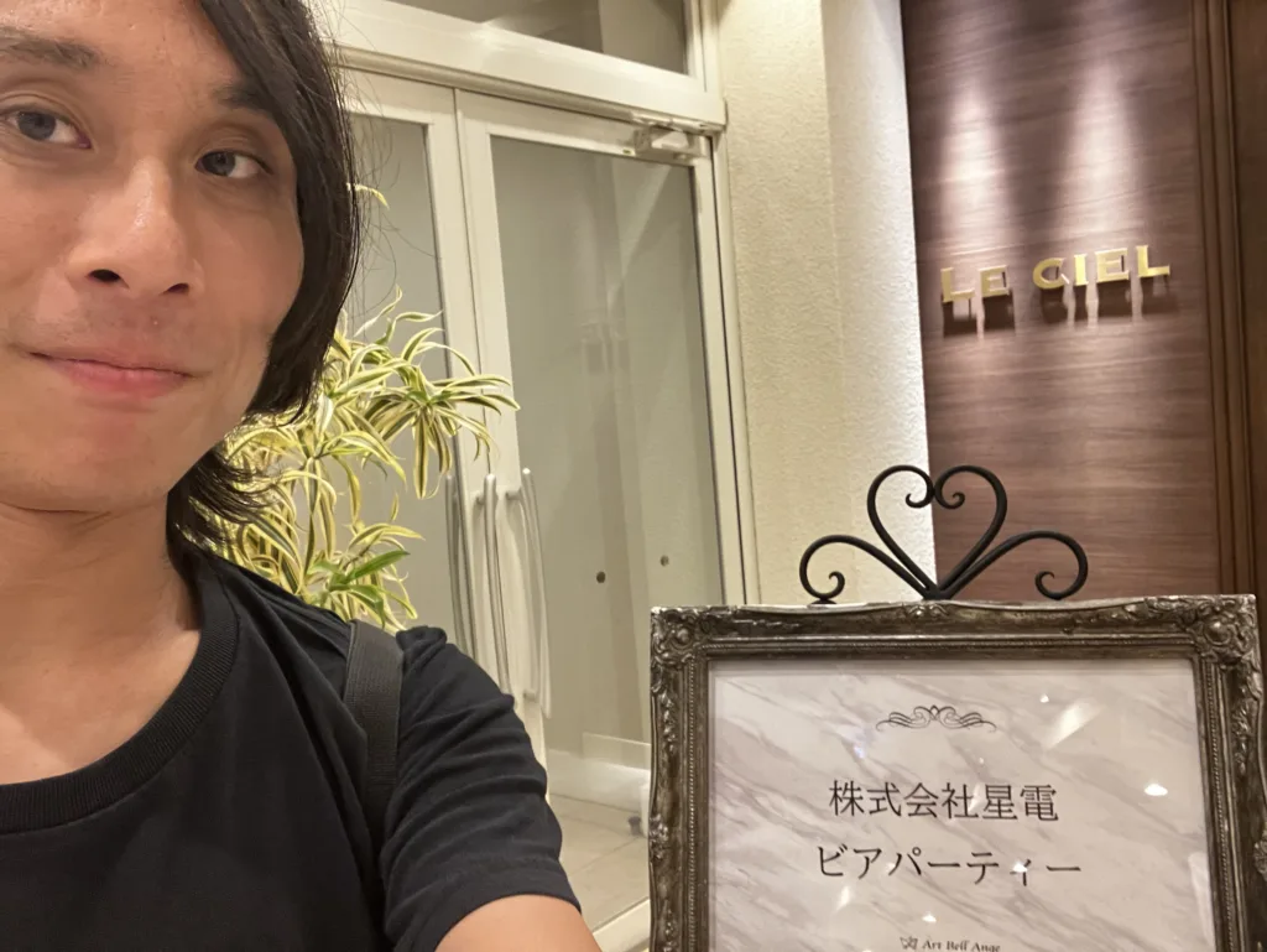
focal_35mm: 32
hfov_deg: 56.8
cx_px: 634
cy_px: 476
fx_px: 1172
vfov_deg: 44.2
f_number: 2.2
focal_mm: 2.87
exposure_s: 1/40
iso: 250
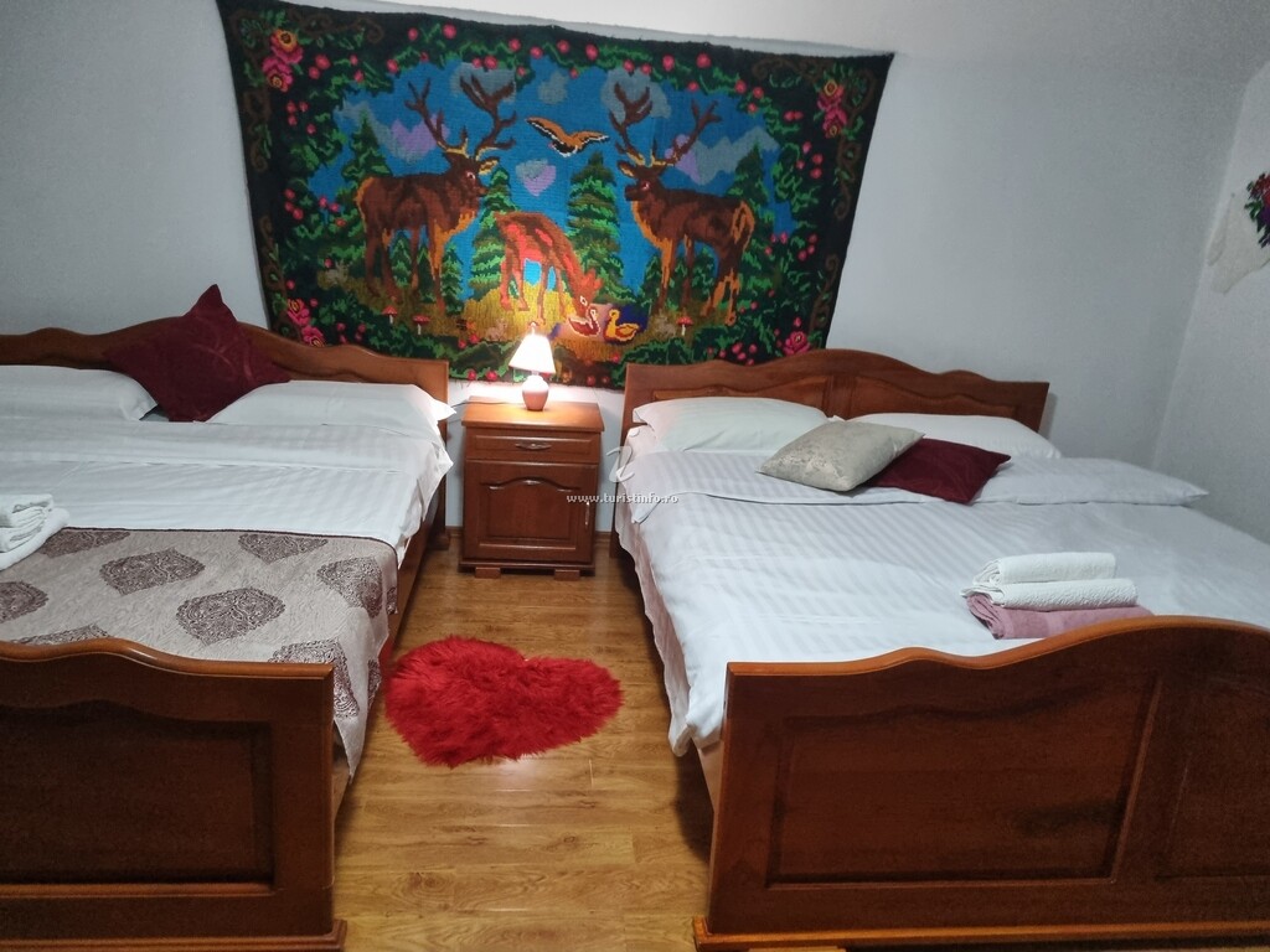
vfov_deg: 53.1
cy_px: 476
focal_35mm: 26
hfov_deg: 67.3
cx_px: 635
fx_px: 954
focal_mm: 5.4
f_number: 1.8
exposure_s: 1/50
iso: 640
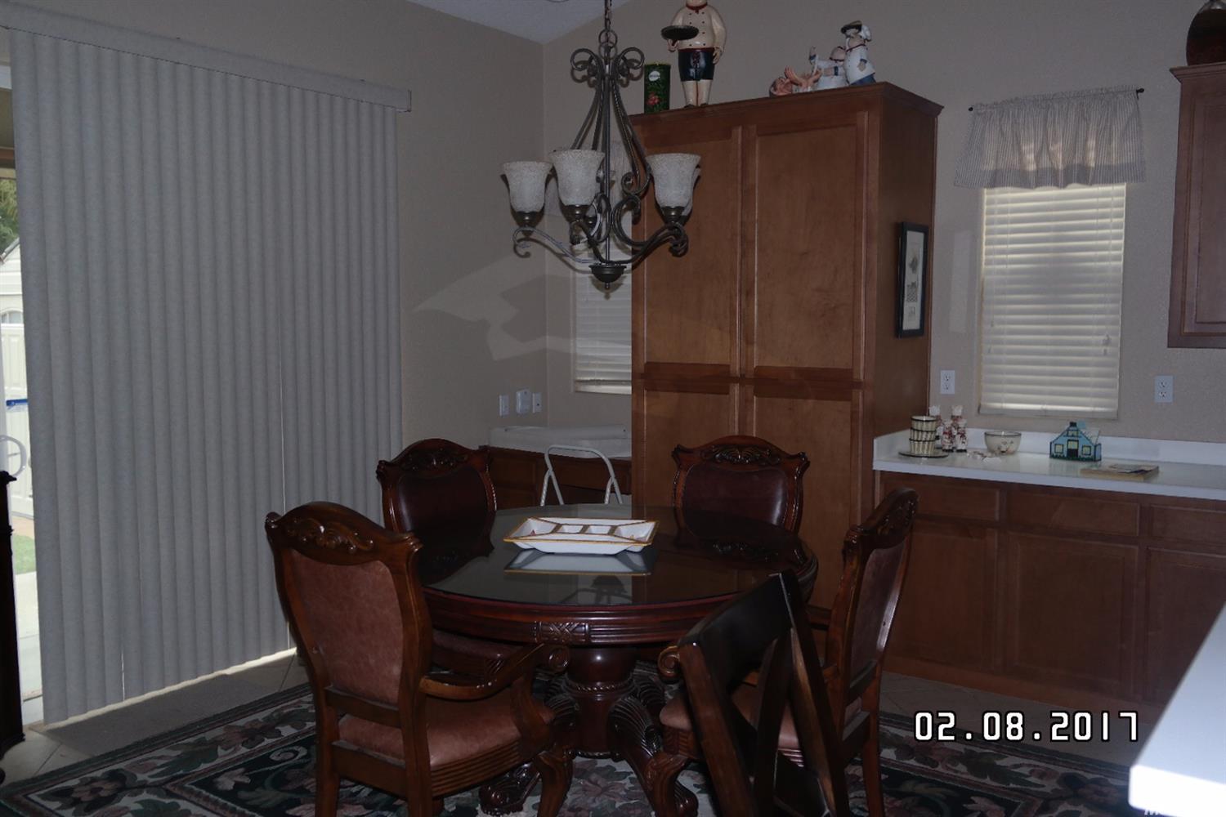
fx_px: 1022
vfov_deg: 43.6
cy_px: 408
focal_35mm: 30
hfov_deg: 61.9
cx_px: 613
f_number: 3.5
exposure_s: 1/40
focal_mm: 20
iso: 400
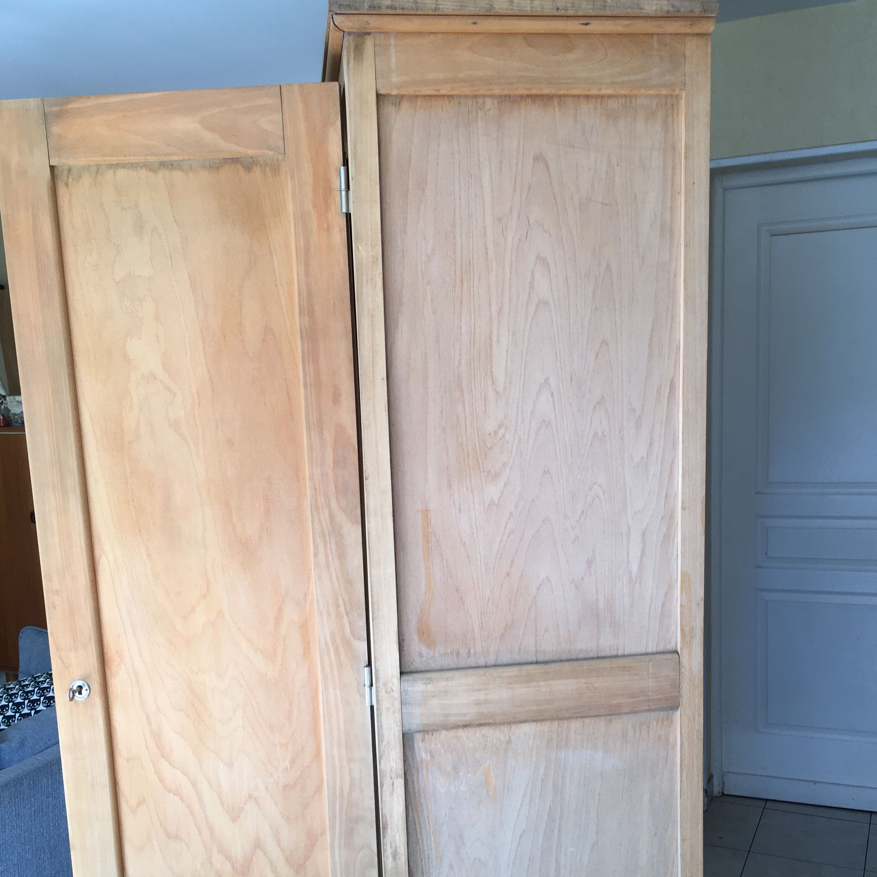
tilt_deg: -9.6
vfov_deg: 46.9
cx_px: 448
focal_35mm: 35
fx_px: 1003
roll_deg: +1.9
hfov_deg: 47.2
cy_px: 534
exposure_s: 1/50
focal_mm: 4.15
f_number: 2.2
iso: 32
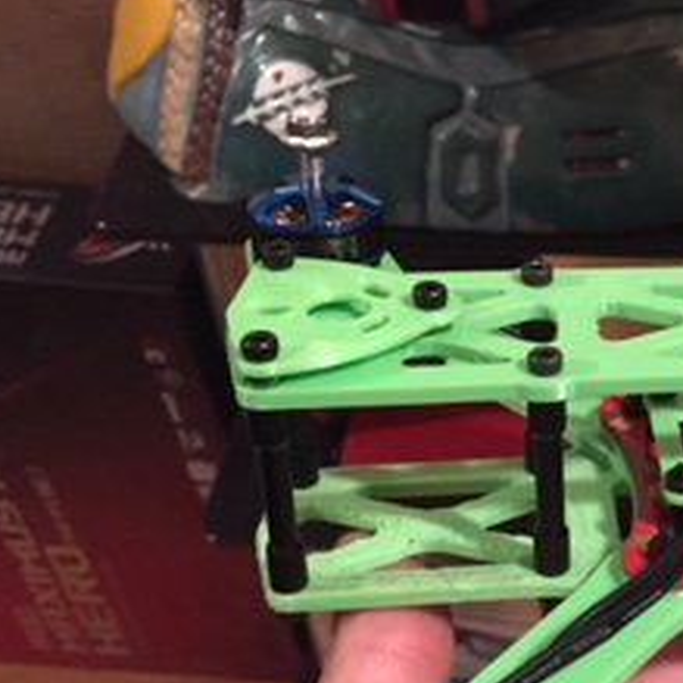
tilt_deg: -45.0
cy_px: 418
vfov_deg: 23.0
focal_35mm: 75
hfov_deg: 21.4
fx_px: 1674
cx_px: 823
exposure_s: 1/15
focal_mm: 4.15
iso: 320
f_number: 2.2
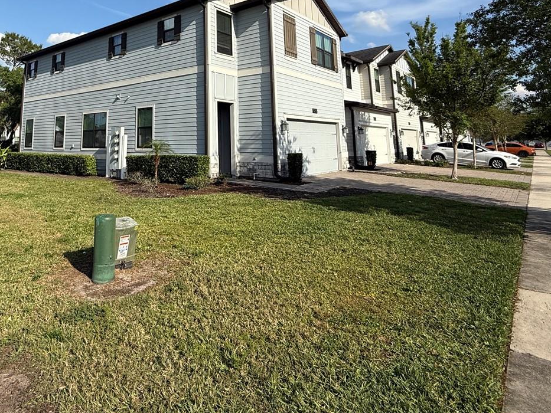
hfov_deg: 70.1
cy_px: 79
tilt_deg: +9.9
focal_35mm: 24
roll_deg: +0.3
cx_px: 198
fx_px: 382
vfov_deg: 52.9
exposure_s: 1/2841
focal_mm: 2.22
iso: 50
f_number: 2.2
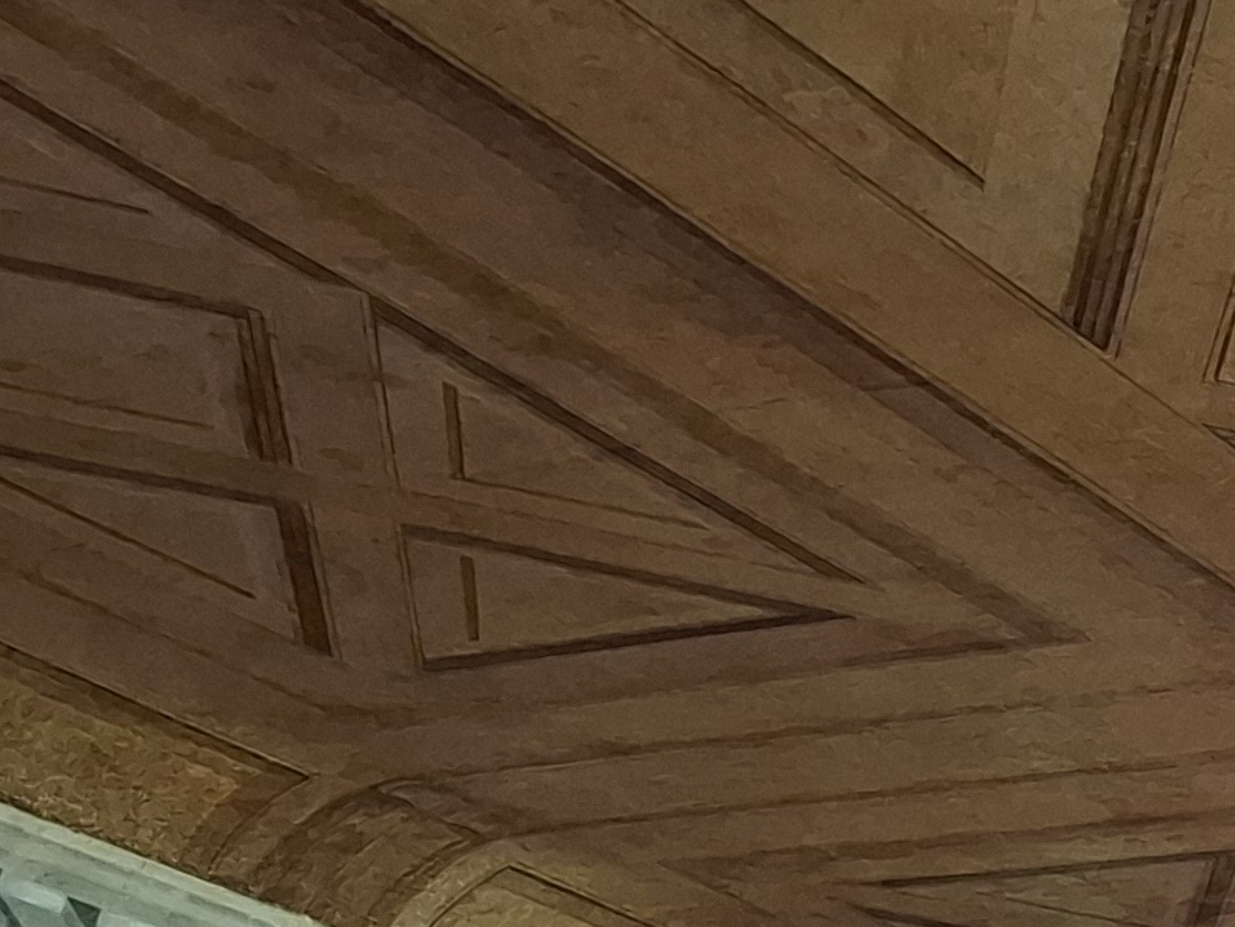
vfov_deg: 11.1
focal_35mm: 117
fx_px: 4175
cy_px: 2034
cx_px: 2144
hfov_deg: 14.9
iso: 250
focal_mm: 5.54
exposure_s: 1/50
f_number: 1.8
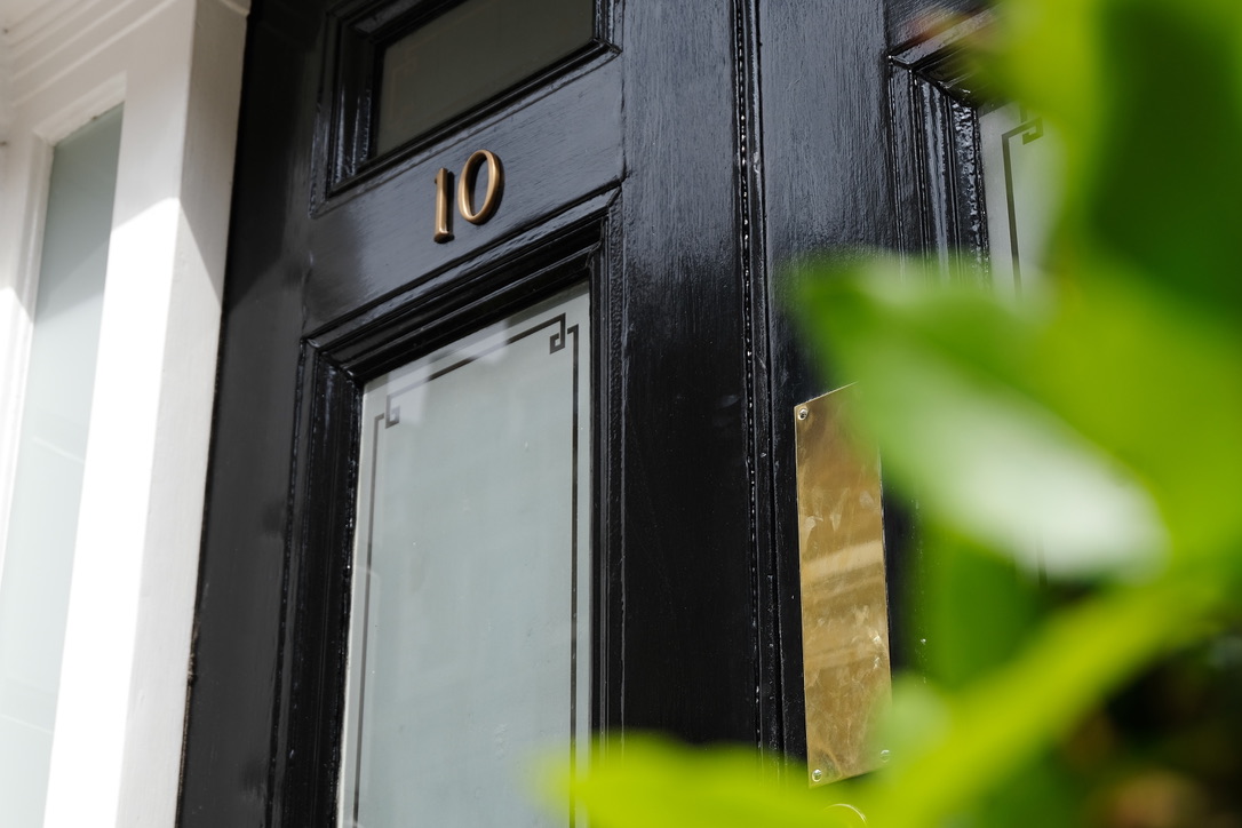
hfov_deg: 28.8
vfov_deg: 19.5
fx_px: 2415
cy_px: 414
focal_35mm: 70
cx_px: 621
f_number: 5.6
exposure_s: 1/550
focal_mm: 46.7
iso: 200
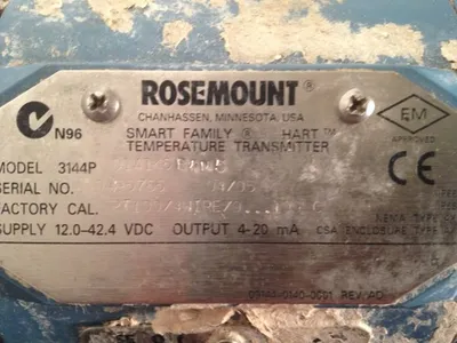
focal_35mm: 35
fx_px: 462
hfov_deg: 52.6
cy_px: 172
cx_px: 228
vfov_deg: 40.7
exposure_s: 1/20
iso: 100
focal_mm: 4.28
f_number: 2.4
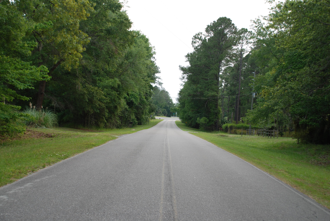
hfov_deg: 37.8
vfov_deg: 25.8
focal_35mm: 52
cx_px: 165
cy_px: 110
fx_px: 482
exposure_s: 1/125
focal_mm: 35
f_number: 5.6
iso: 100
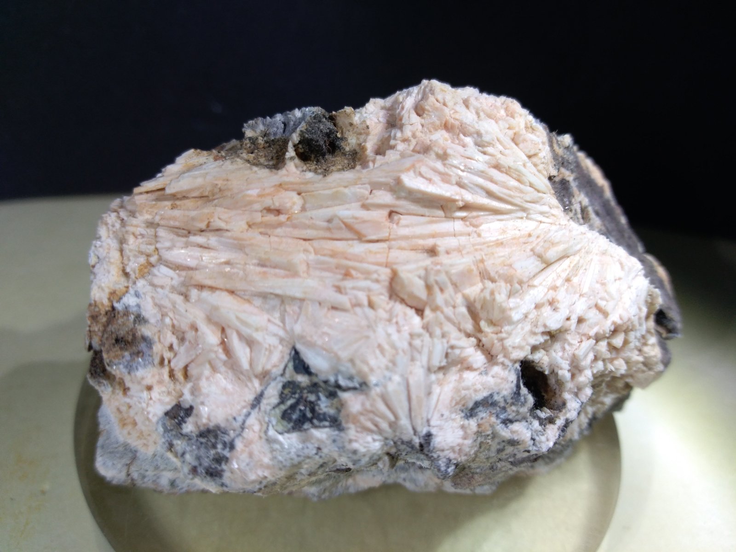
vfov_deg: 53.1
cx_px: 368
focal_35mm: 26
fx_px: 553
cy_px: 276
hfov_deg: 67.3
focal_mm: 3.54
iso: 118
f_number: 2
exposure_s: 1/33.3
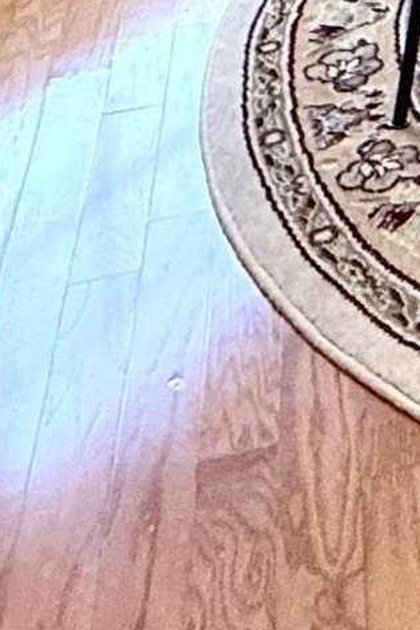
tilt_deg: -8.4
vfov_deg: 16.7
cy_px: -590
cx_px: 1015
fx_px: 1662
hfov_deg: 11.7
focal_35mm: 95
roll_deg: -1.3
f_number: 2.2
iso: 320
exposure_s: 1/120
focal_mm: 2.22
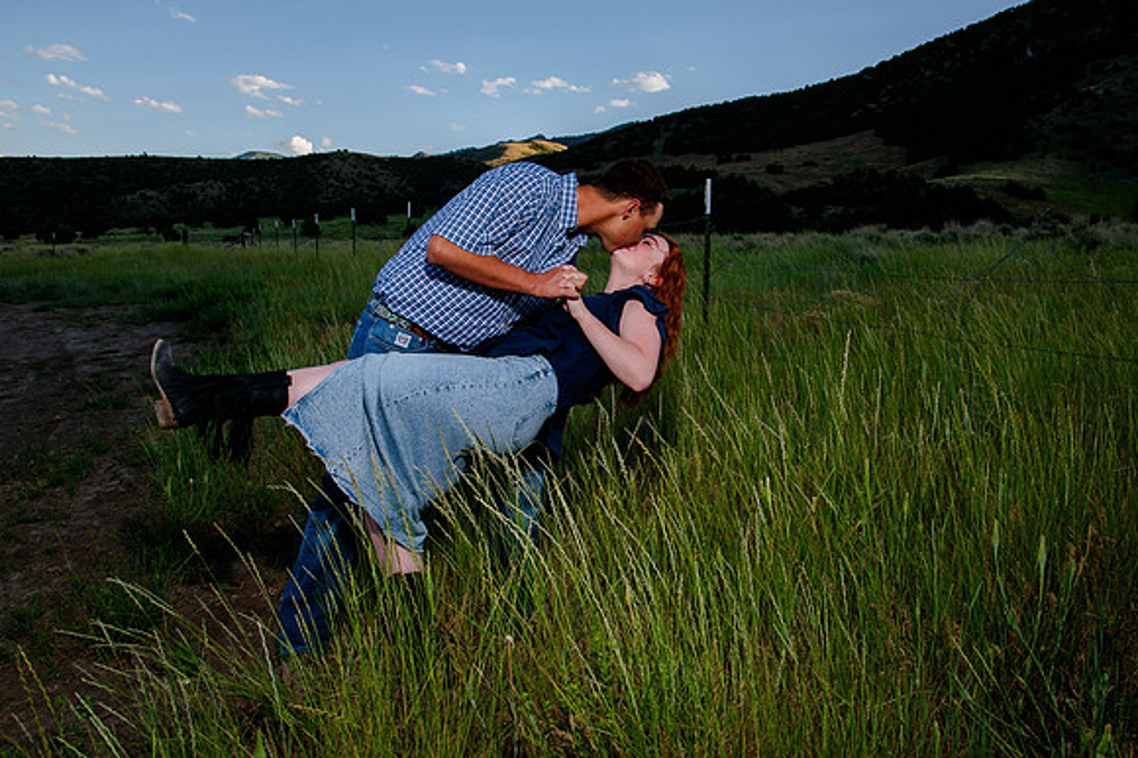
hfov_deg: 58.7
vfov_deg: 41.0
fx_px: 1011
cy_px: 349
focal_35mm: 32
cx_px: 598
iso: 160
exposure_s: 1/200
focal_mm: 24
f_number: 8
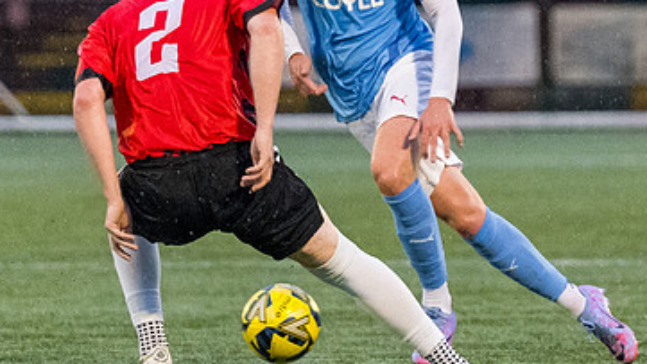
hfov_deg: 2.8
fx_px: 13398
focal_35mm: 781
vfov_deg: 1.6
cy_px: 194
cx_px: 691
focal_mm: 165
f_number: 2.8
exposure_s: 1/1000
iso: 4000
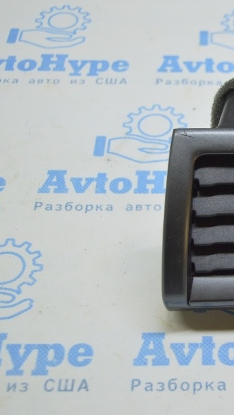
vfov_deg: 30.6
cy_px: 199
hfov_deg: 17.0
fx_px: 761
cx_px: 243
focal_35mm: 69
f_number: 4.2
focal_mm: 28
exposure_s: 1/60
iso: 400
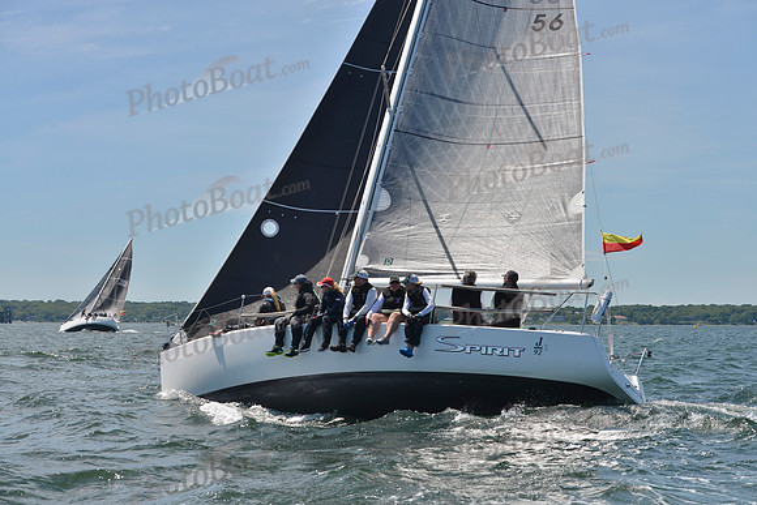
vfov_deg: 19.5
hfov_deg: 28.8
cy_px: 252
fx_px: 1472
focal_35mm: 70
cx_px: 378
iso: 280
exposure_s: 1/1250
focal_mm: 70
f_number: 9
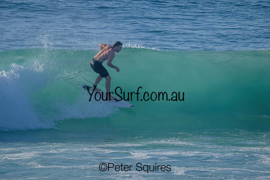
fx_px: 6987
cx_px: 135
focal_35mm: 931
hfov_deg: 2.2
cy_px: 79
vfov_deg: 1.5
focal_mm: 800
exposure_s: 1/2000
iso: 1100
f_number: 11
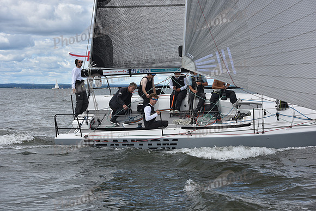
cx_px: 158
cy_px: 106
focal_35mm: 70
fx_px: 615
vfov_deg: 19.5
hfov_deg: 28.8
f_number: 7.1
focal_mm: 70
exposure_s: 1/1000
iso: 250
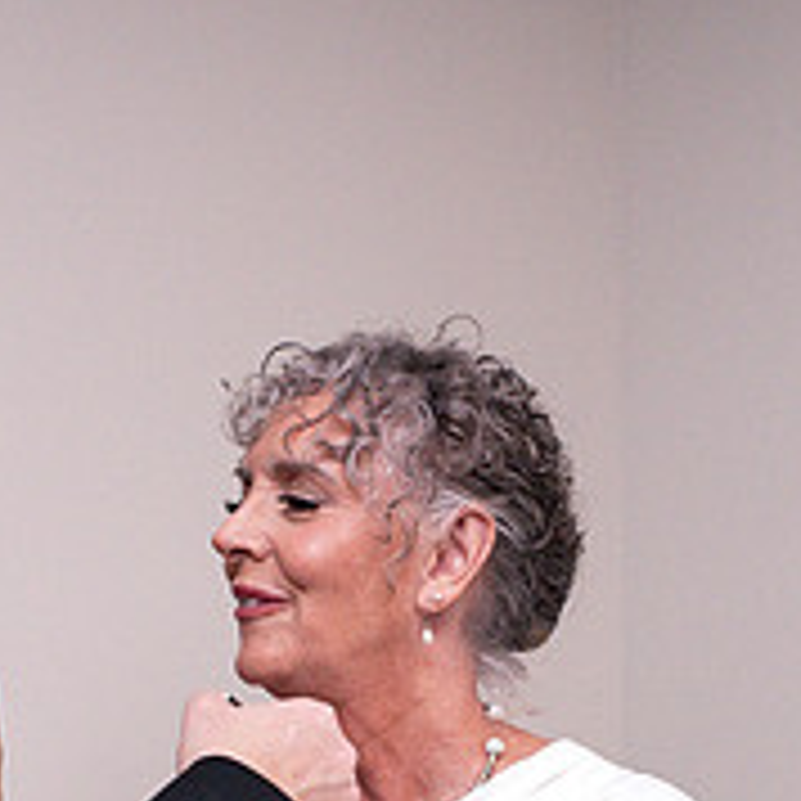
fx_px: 2539
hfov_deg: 17.9
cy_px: 745
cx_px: 324
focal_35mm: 97
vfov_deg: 17.6
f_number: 5.6
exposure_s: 1/200
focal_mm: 35
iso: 2500
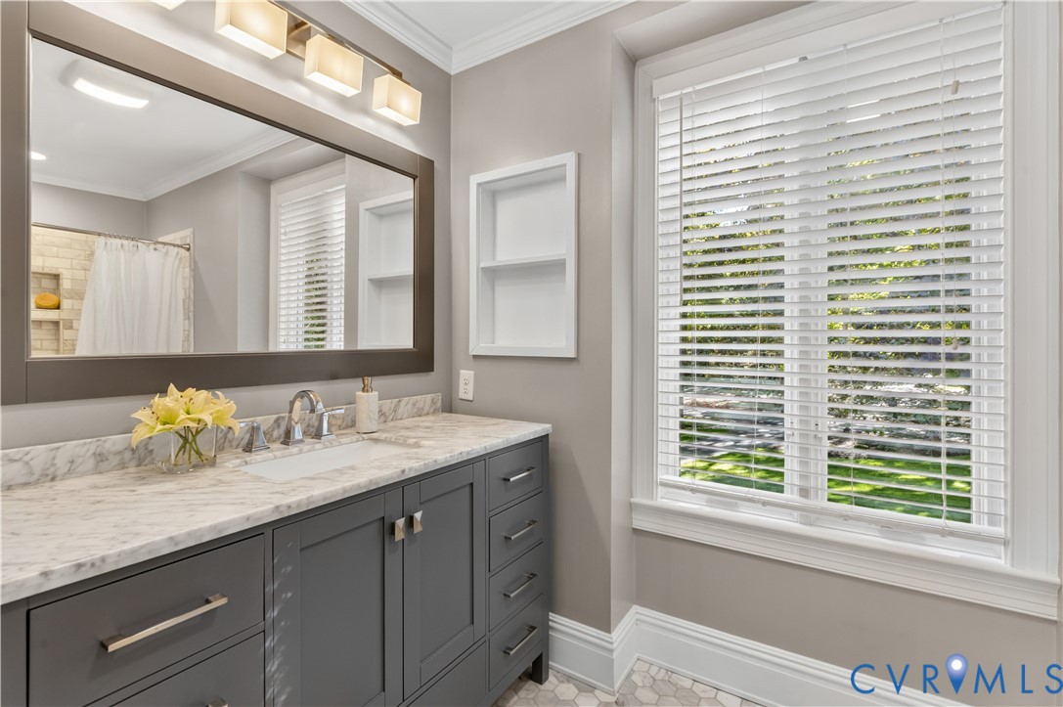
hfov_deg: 96.8
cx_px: 532
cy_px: 354
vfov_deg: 73.7
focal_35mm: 16
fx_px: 472
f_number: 9
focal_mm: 16
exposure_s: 1/15
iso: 1250
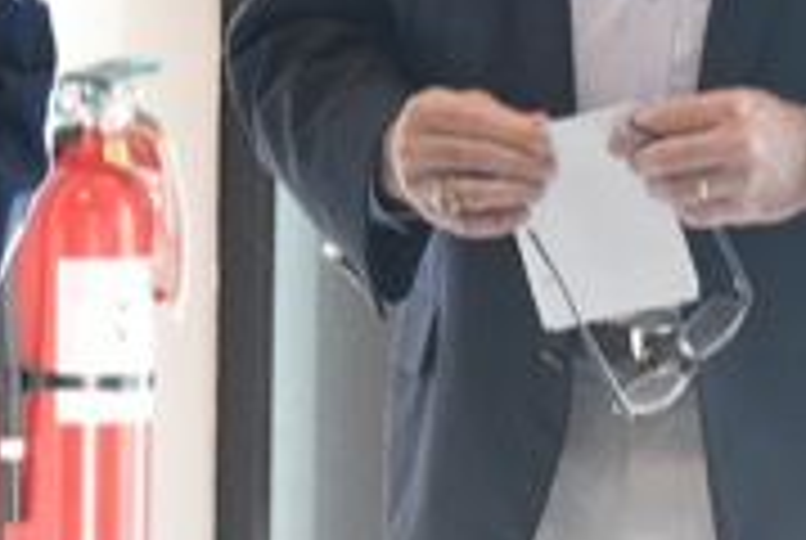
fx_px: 12671
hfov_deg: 3.6
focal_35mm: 565
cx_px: -563
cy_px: 36
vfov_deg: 2.4
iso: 5000
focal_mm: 130
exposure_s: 1/250
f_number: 6.3
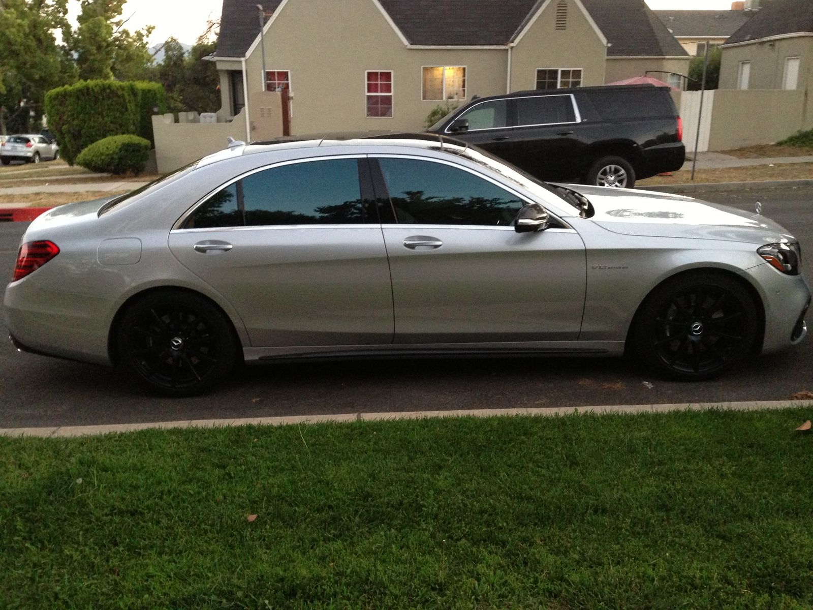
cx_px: 406
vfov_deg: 42.9
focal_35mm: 33
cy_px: 305
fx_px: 775
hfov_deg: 55.4
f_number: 2.4
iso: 400
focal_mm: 4.13
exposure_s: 1/20
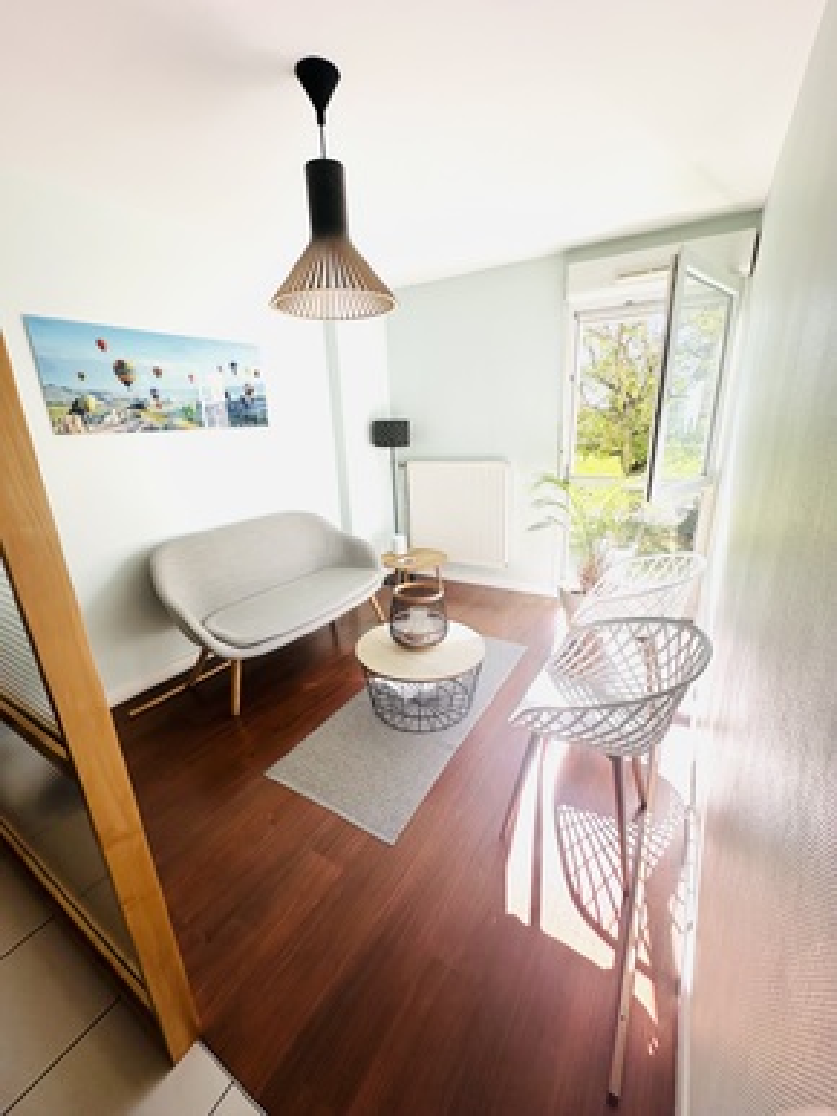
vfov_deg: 102.1
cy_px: 558
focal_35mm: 14
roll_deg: +1.3
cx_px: 418
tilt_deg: -16.6
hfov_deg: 85.6
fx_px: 452
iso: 40
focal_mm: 2.22
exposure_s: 1/329
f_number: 2.2
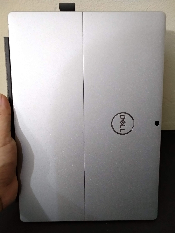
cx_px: 88
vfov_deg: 76.4
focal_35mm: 22
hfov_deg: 61.1
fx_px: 148
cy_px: 116
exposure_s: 1/20
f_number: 2.2
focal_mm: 3.81
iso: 1250
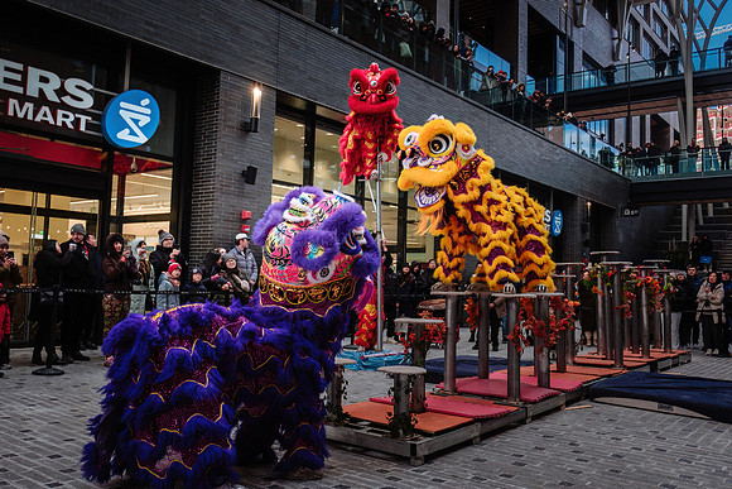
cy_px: 236
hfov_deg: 59.3
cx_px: 334
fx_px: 641
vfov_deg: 41.7
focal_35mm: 32
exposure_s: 1/250
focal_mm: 19.4
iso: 160
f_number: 2.8
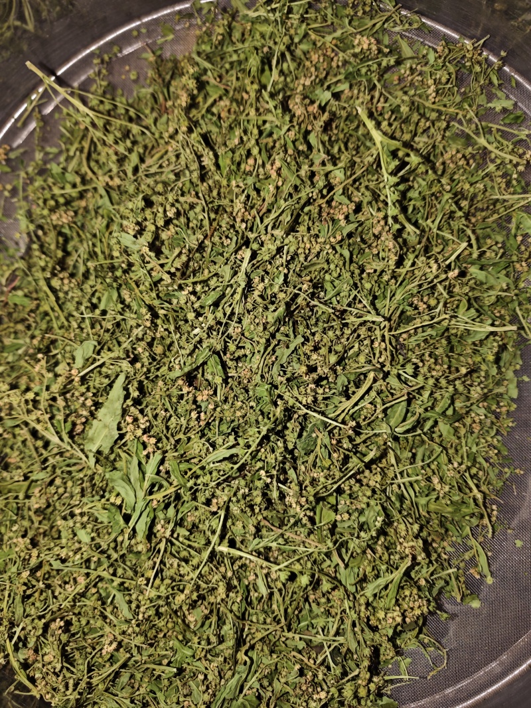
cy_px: 354
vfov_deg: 73.9
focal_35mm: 23
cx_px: 266
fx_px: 471
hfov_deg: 58.9
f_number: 1.44
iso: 100
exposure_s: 1/108
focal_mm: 6.68
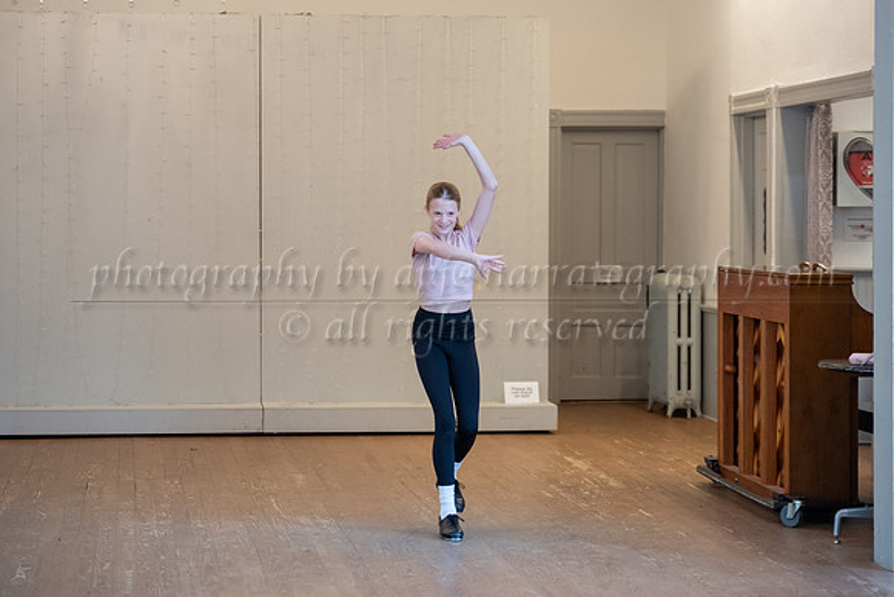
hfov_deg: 21.7
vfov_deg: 14.5
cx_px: 439
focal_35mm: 94
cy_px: 261
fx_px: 2337
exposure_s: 1/200
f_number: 2.8
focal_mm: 75
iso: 1600
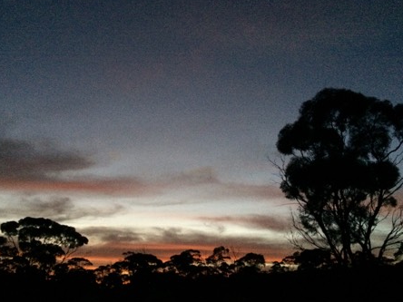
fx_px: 396
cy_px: 154
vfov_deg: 41.8
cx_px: 174
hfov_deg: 53.8
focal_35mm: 34
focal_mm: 4.15
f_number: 2.2
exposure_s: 1/15
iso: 500
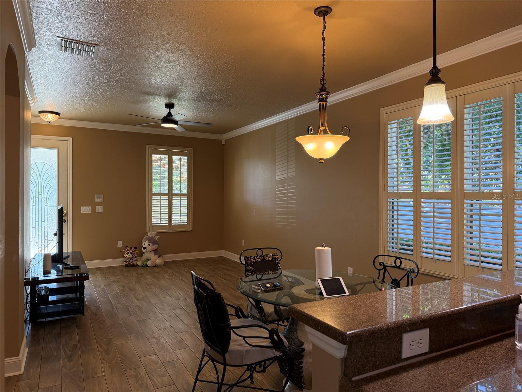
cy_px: 196
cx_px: 261
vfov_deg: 56.8
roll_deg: -1.0
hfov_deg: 71.6
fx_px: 362
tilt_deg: -0.3
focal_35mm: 24
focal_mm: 6.76
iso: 200
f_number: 1.78
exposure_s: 1/183
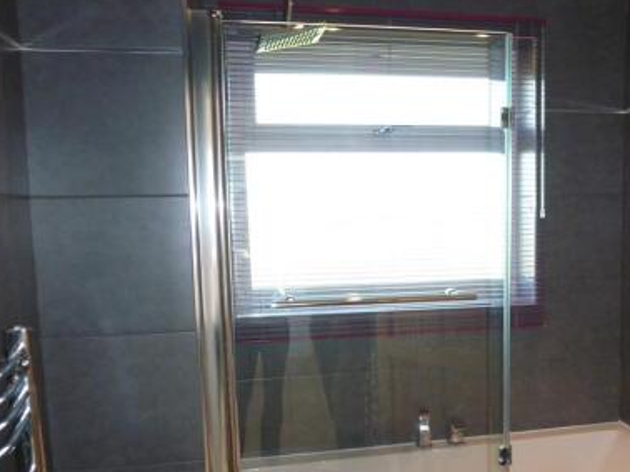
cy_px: 304
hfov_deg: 49.5
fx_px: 673
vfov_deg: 38.3
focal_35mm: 37
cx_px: 410
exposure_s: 1/60
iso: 250
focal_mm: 4.3
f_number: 3.3
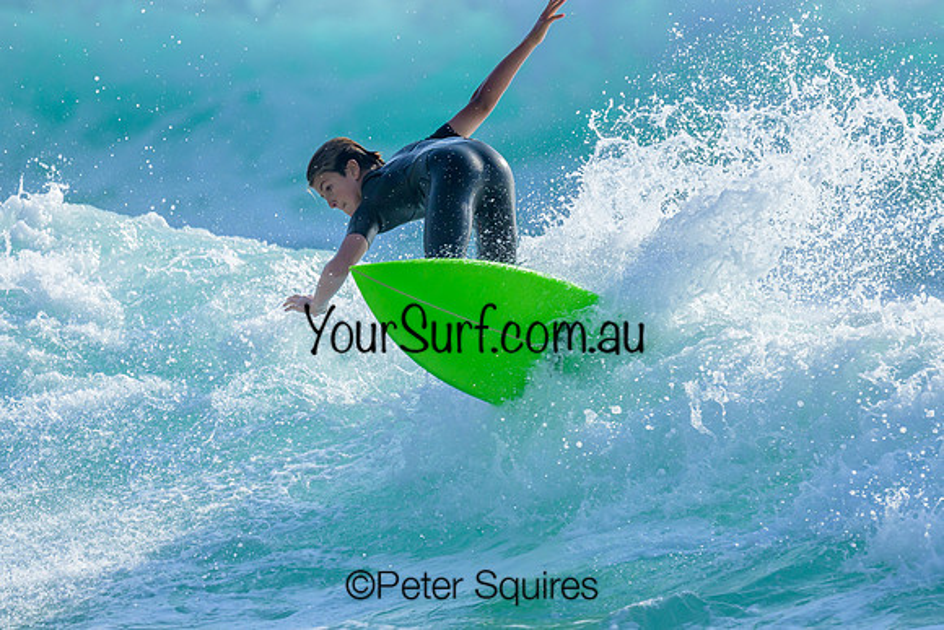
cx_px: 586
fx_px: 28798
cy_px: 432
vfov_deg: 1.3
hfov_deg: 1.9
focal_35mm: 1098
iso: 180
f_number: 6.3
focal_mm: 800
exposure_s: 1/2000
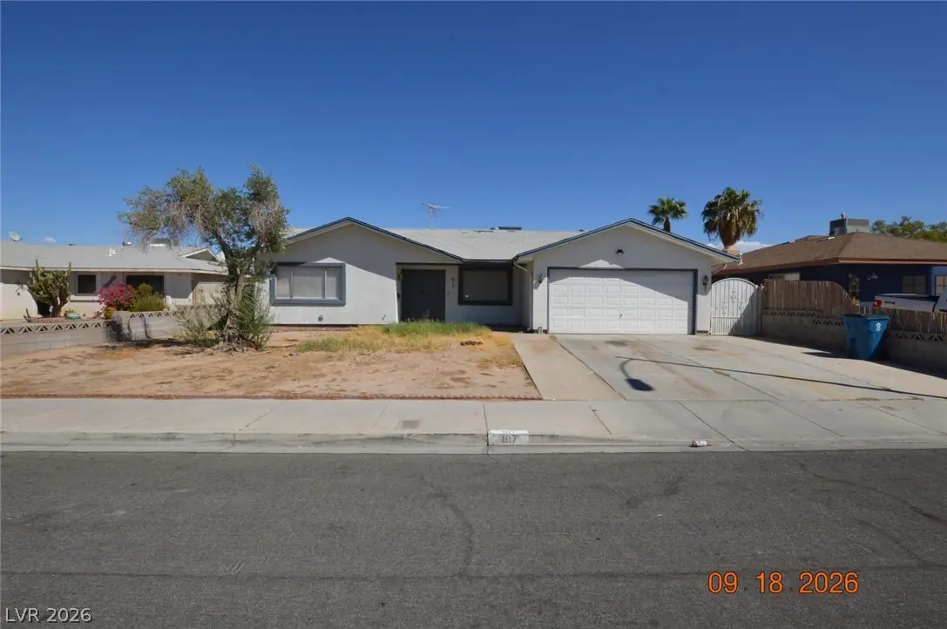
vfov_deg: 69.5
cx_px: 474
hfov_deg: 92.5
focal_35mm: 17
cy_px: 314
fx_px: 453
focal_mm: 11.5
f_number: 13
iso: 100
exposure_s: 1/200
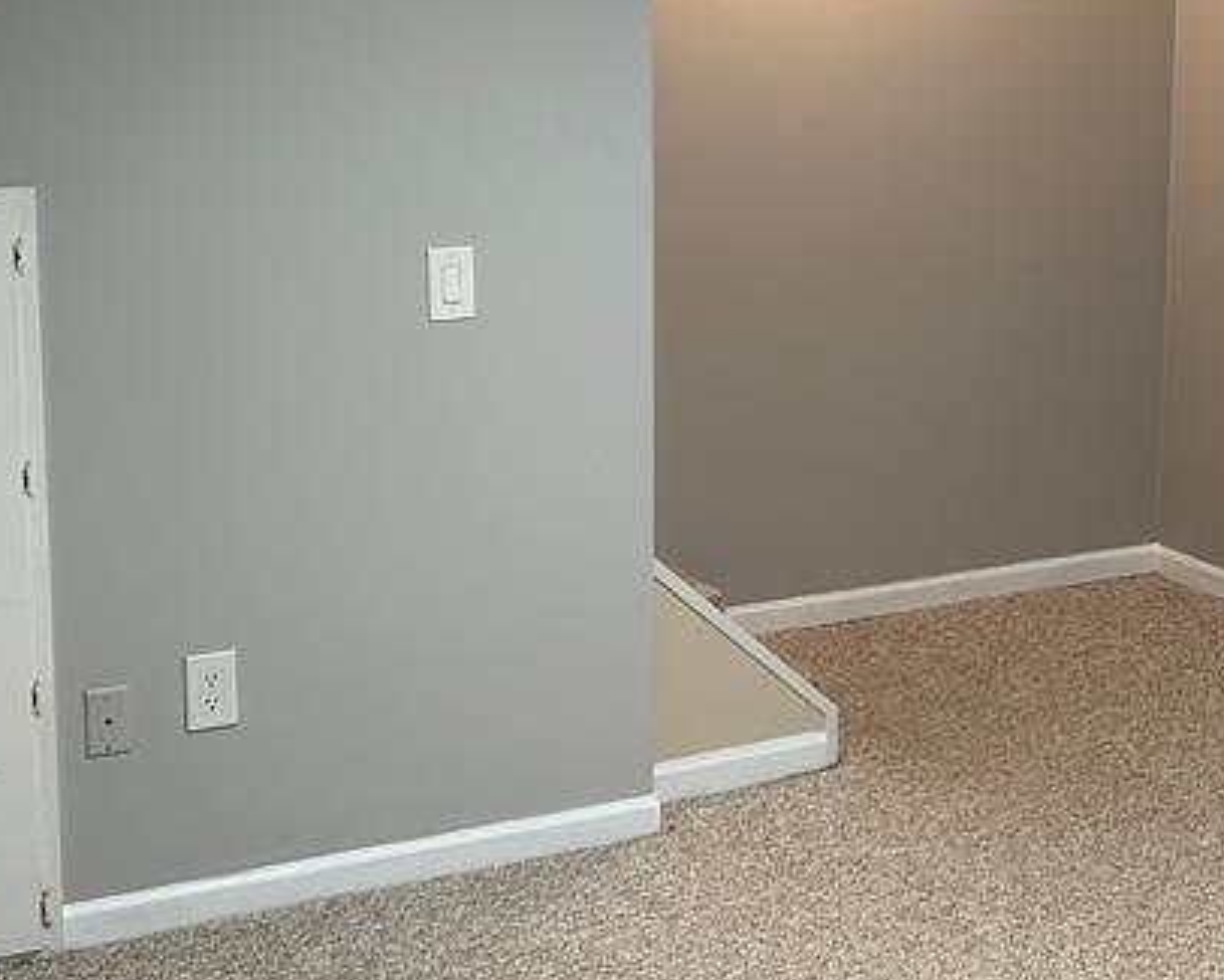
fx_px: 2319
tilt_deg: -8.8
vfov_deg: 23.7
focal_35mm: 64
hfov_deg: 29.1
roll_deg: -0.8
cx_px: 923
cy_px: 305
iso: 125
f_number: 1.5
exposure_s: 1/60
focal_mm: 5.7
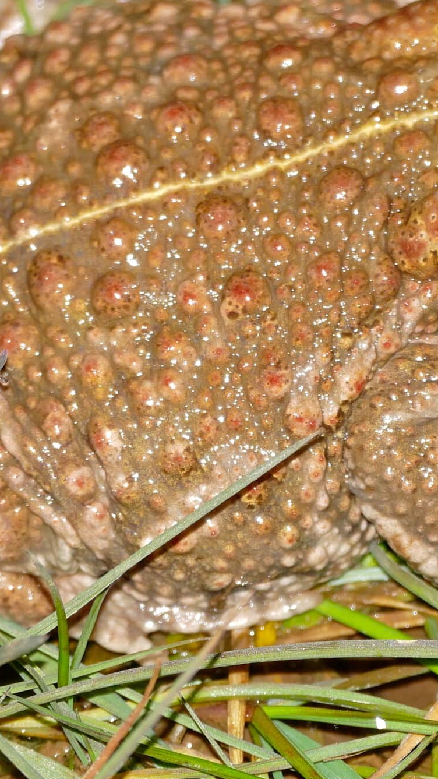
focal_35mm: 1121
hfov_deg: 1.1
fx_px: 23147
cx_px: 338
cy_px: 288
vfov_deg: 1.9
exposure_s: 1/100
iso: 250
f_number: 4
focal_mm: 146
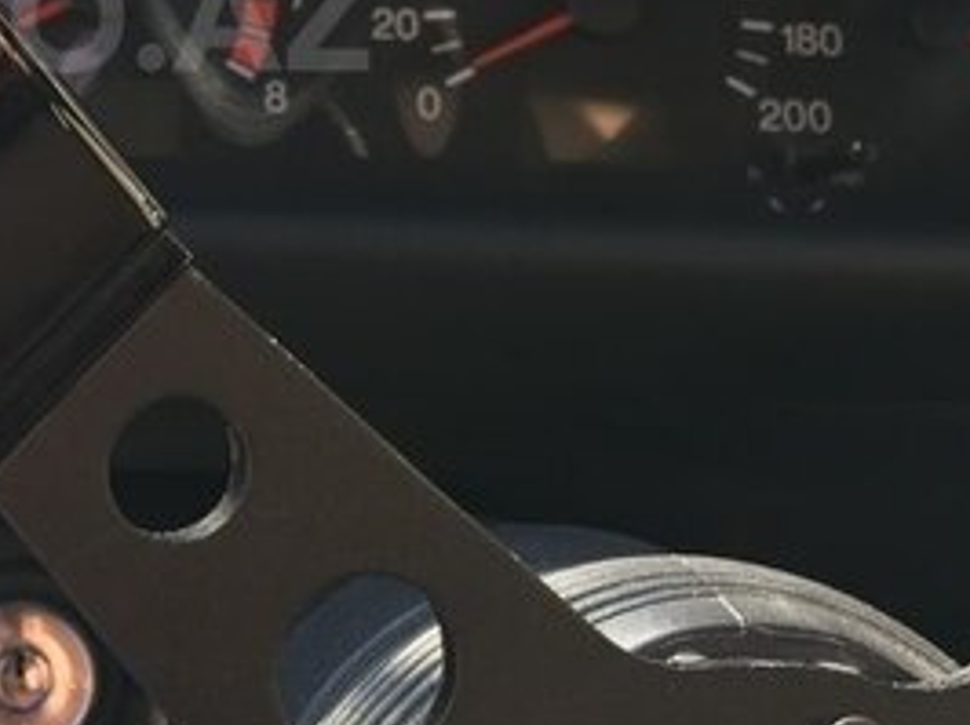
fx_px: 2016
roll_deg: -3.2
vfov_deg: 19.9
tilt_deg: -24.0
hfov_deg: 25.7
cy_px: 16
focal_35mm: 72
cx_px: -4
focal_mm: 4.15
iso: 40
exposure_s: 1/100
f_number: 2.2
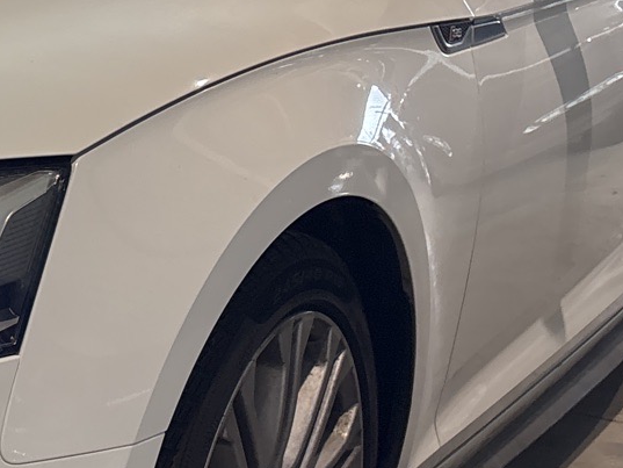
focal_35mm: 93
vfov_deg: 15.9
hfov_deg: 18.8
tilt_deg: -13.0
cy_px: 304
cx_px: -281
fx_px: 1674
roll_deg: -0.5
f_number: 1.6
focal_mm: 5.96
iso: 125
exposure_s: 1/76
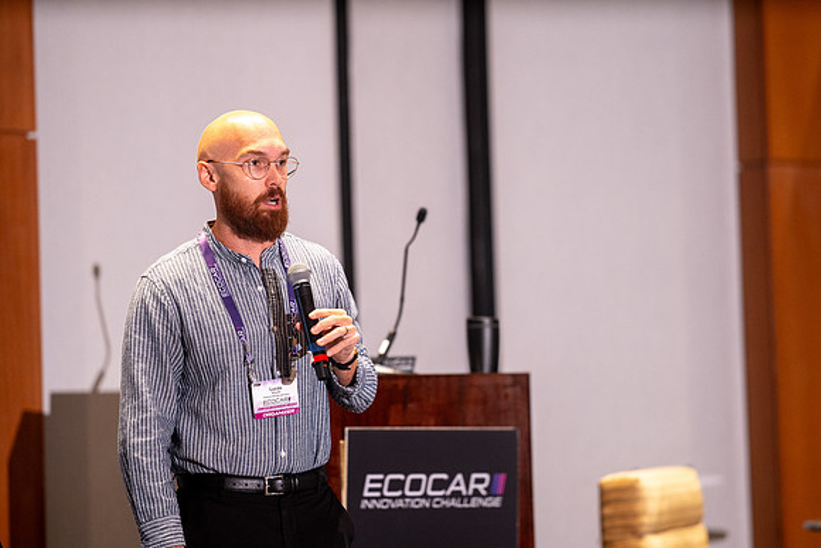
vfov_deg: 10.2
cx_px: 410
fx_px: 3079
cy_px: 274
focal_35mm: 135
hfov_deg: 15.2
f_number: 1.8
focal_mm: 135
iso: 1600
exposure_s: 1/200
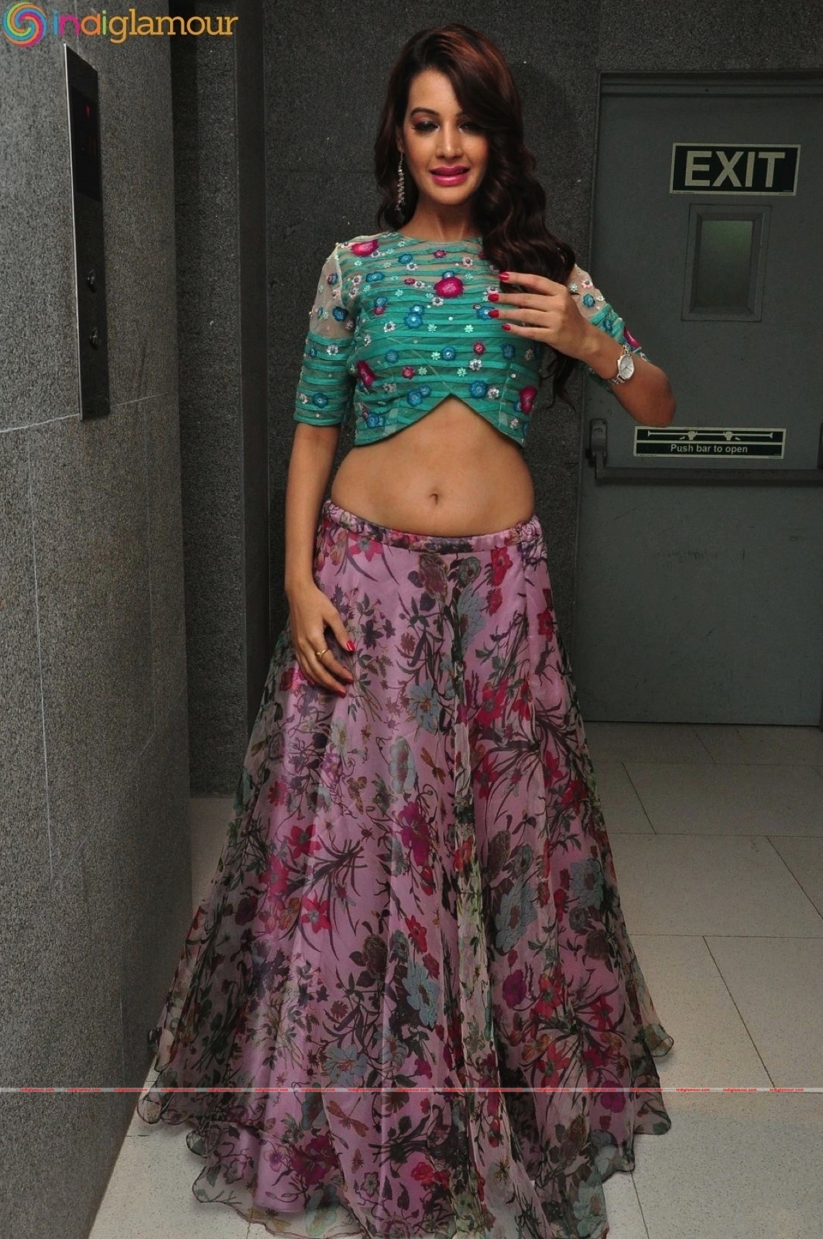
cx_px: 412
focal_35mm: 38
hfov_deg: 35.4
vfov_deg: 51.3
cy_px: 620
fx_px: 1289
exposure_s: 1/125
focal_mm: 25
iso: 1250
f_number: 9
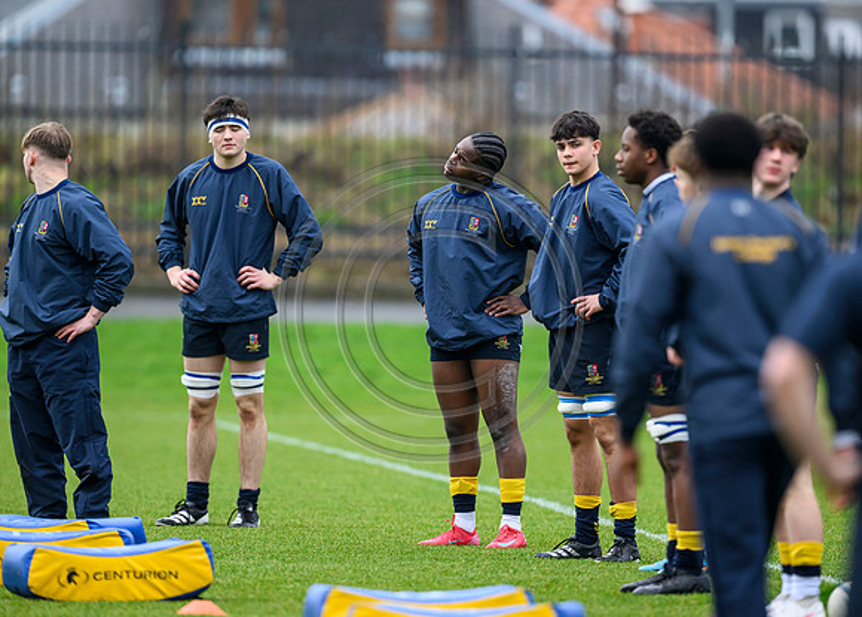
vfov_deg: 3.2
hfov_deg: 4.5
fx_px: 11011
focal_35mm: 449
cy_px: 287
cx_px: 496
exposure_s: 1/1600
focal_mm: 400
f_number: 3.5
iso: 2000
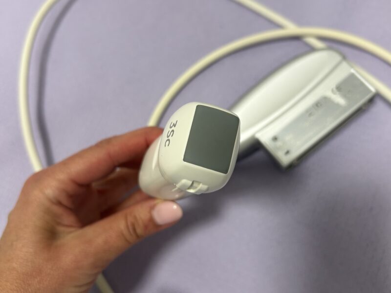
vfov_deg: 53.1
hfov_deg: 67.3
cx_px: 196
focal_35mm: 26
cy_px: 146
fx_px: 294
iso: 64
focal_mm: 5.7
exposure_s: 1/100
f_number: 1.5
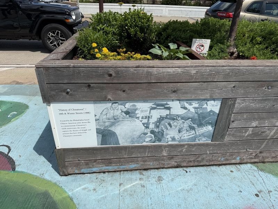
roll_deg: -2.2
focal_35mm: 24
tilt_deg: -28.3
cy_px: 104
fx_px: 193
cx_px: 139
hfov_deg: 71.6
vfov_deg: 56.8
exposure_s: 1/6711
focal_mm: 6.76
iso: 80
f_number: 1.78
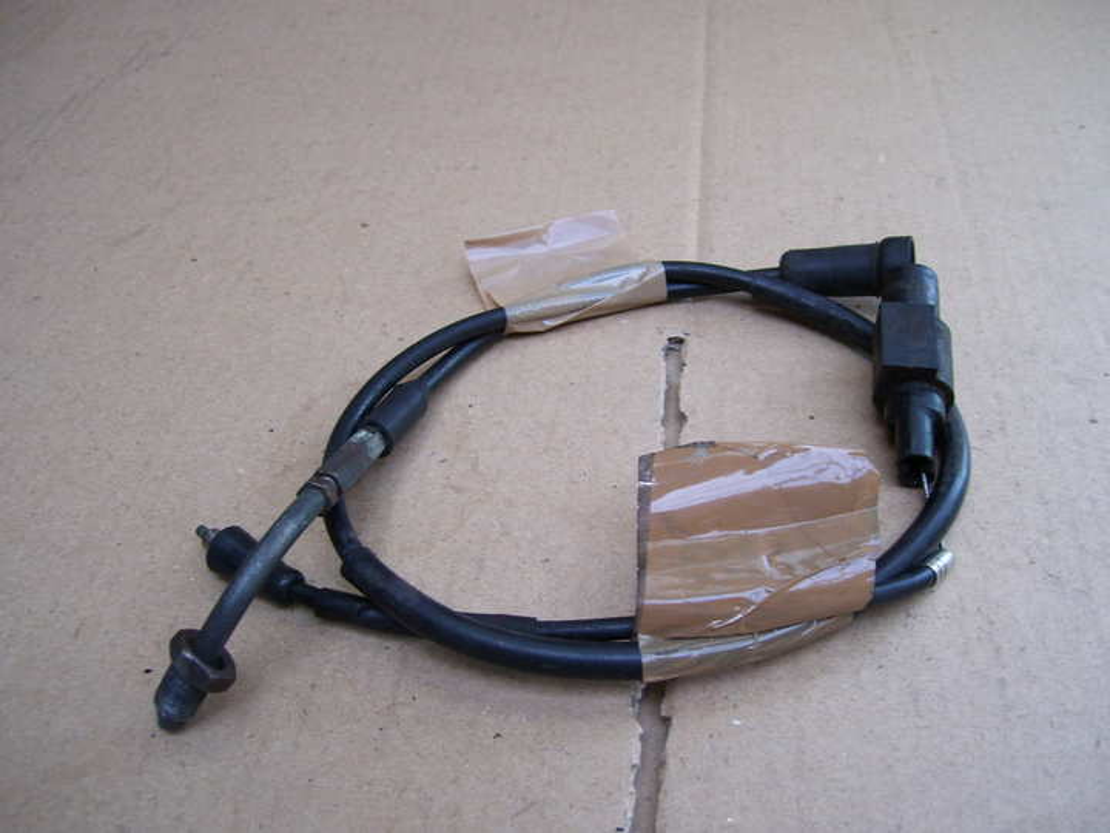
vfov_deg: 38.7
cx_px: 555
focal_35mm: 37
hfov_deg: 50.1
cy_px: 416
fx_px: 1186
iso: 80
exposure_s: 1/60
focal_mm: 6
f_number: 2.7
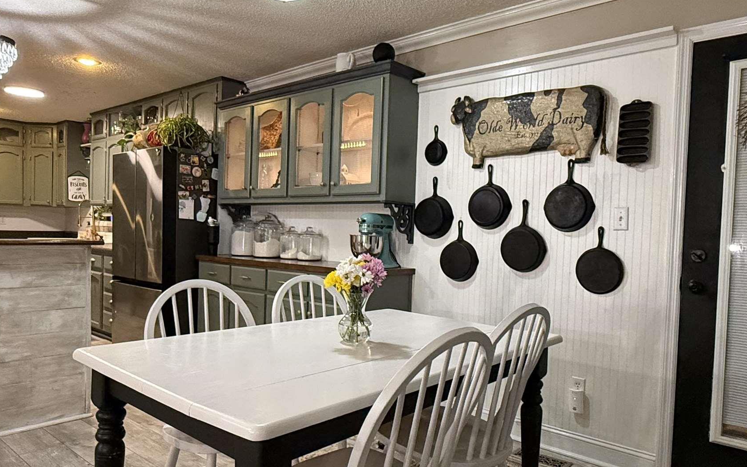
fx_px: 550
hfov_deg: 68.4
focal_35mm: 27
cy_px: 250
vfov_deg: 46.0
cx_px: 370
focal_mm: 2.22
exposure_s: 1/60
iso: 500
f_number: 2.2
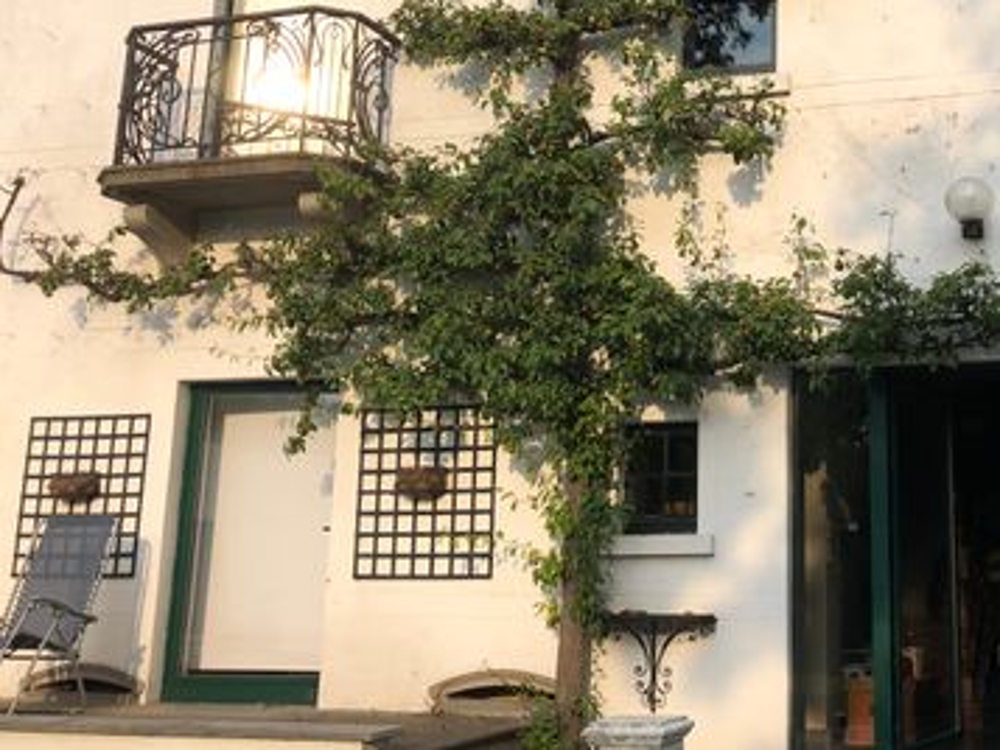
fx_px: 1358
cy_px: 249
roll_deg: -0.3
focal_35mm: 47
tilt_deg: +12.7
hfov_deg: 38.9
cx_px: 793
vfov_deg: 30.7
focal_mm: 3.99
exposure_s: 1/1453
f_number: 1.8
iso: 20
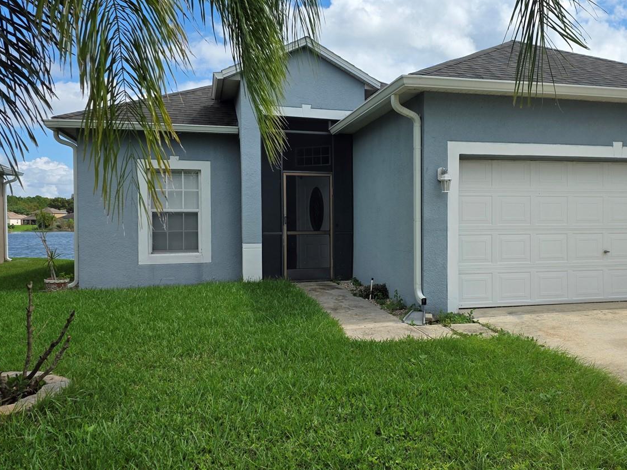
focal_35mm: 33
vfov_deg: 42.9
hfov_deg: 54.8
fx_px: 598
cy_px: 229
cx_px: 390
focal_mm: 6.3
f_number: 1.7
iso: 80
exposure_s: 1/5958
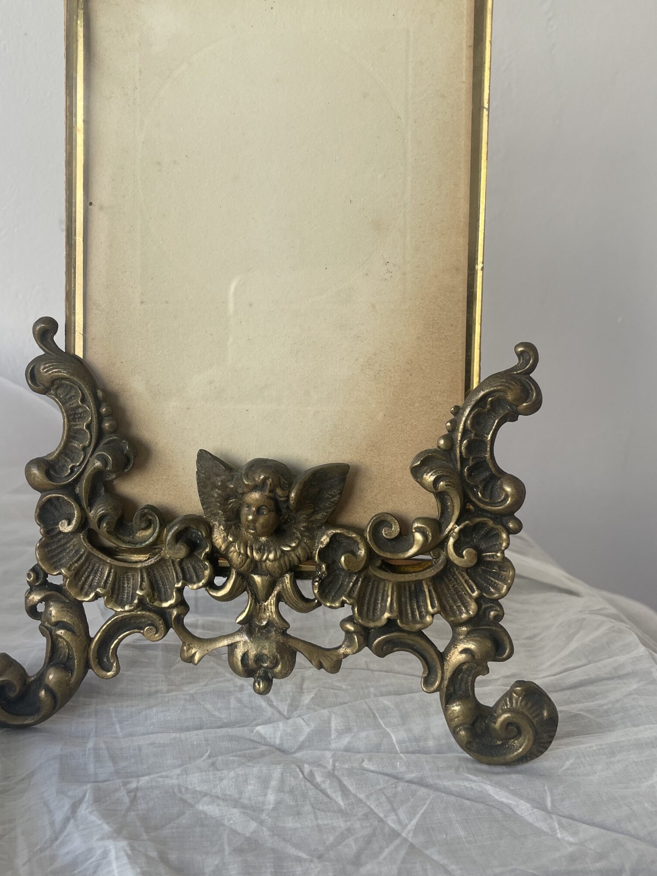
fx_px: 835
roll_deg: -2.6
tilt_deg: -11.0
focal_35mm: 33
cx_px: 269
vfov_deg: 55.0
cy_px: 357
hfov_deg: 42.8
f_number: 1.6
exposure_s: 1/121
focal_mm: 4.2
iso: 40
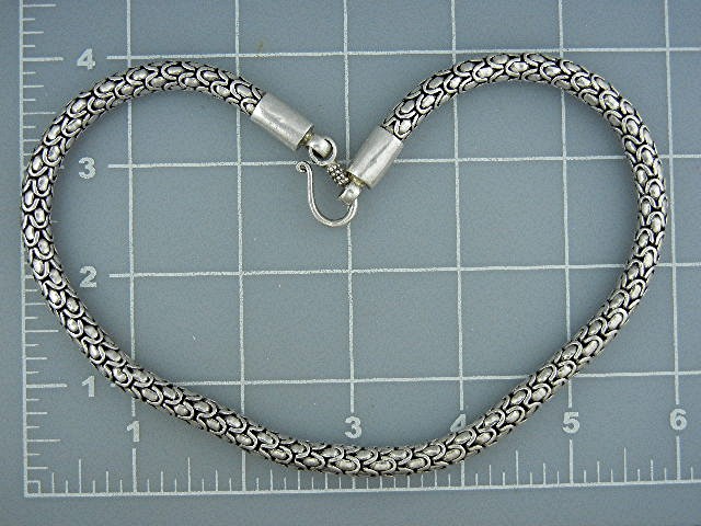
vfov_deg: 32.2
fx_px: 911
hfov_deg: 42.1
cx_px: 350
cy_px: 263
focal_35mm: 45
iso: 400
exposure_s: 1/15.4
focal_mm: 8.1
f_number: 3.8
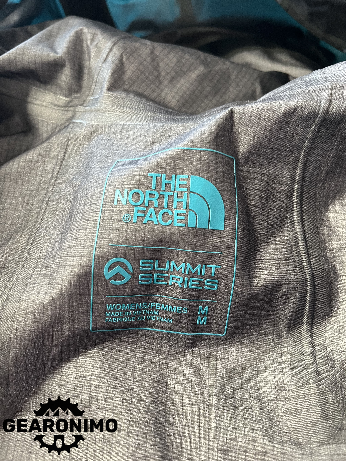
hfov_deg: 53.1
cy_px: 230
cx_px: 173
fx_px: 347
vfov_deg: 67.3
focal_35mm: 26
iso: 200
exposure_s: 1/60
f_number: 1.6
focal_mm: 5.1
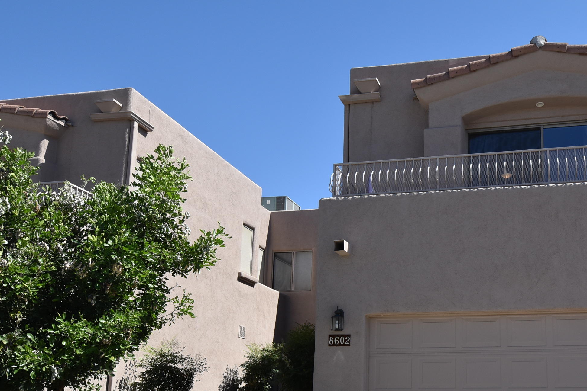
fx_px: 603
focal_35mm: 37
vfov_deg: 35.1
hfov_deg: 50.0
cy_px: 299
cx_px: 432
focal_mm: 16
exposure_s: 1/320
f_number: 9
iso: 200
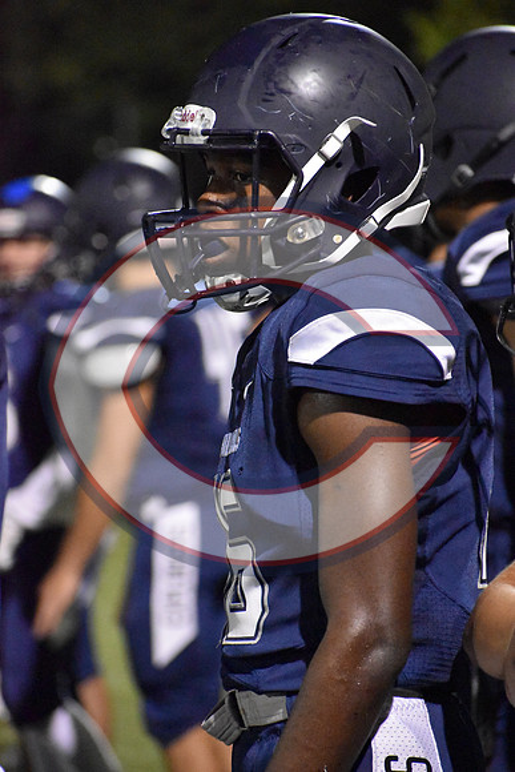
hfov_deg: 5.0
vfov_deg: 7.4
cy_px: 386
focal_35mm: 278
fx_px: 5951
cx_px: 258
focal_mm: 185
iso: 12800
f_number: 5.3
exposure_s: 1/125
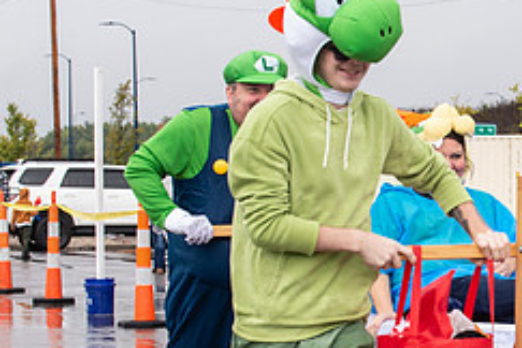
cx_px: 567
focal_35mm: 167
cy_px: 282
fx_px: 2421
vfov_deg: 8.2
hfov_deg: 12.1
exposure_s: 1/400
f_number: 7.1
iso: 400
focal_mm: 70
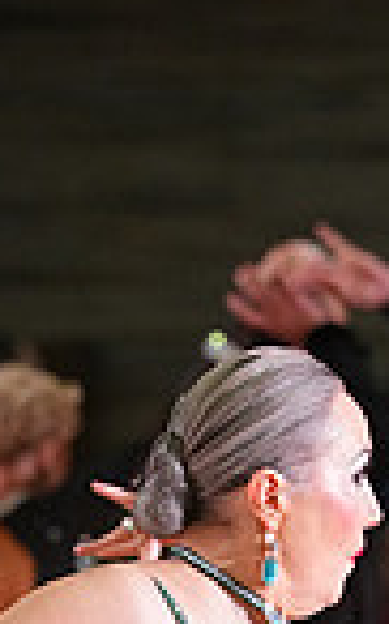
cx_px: 28
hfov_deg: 1.9
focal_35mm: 692
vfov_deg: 3.0
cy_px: 1124
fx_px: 11761
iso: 2500
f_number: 5.6
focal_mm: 171
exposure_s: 1/200
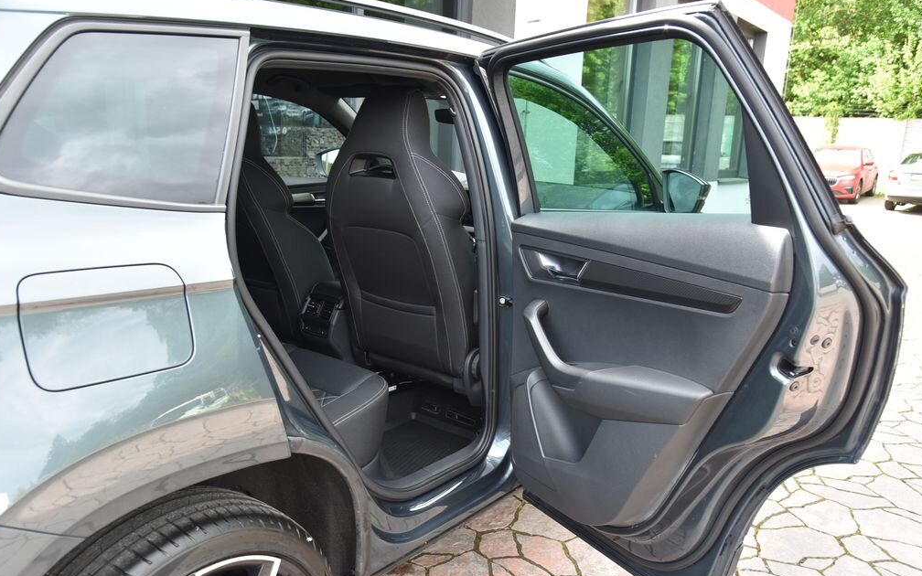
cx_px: 458
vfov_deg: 43.1
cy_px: 307
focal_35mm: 29
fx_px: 729
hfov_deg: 64.6
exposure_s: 1/125
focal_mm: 28
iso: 500
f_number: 5.6
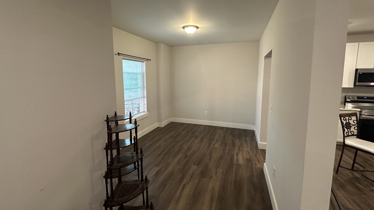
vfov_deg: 66.9
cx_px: 189
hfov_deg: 99.4
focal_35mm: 16
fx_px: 159
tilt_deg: -5.9
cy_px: 95
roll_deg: -0.4
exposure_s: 1/60
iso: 250
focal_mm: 2.22
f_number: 2.2
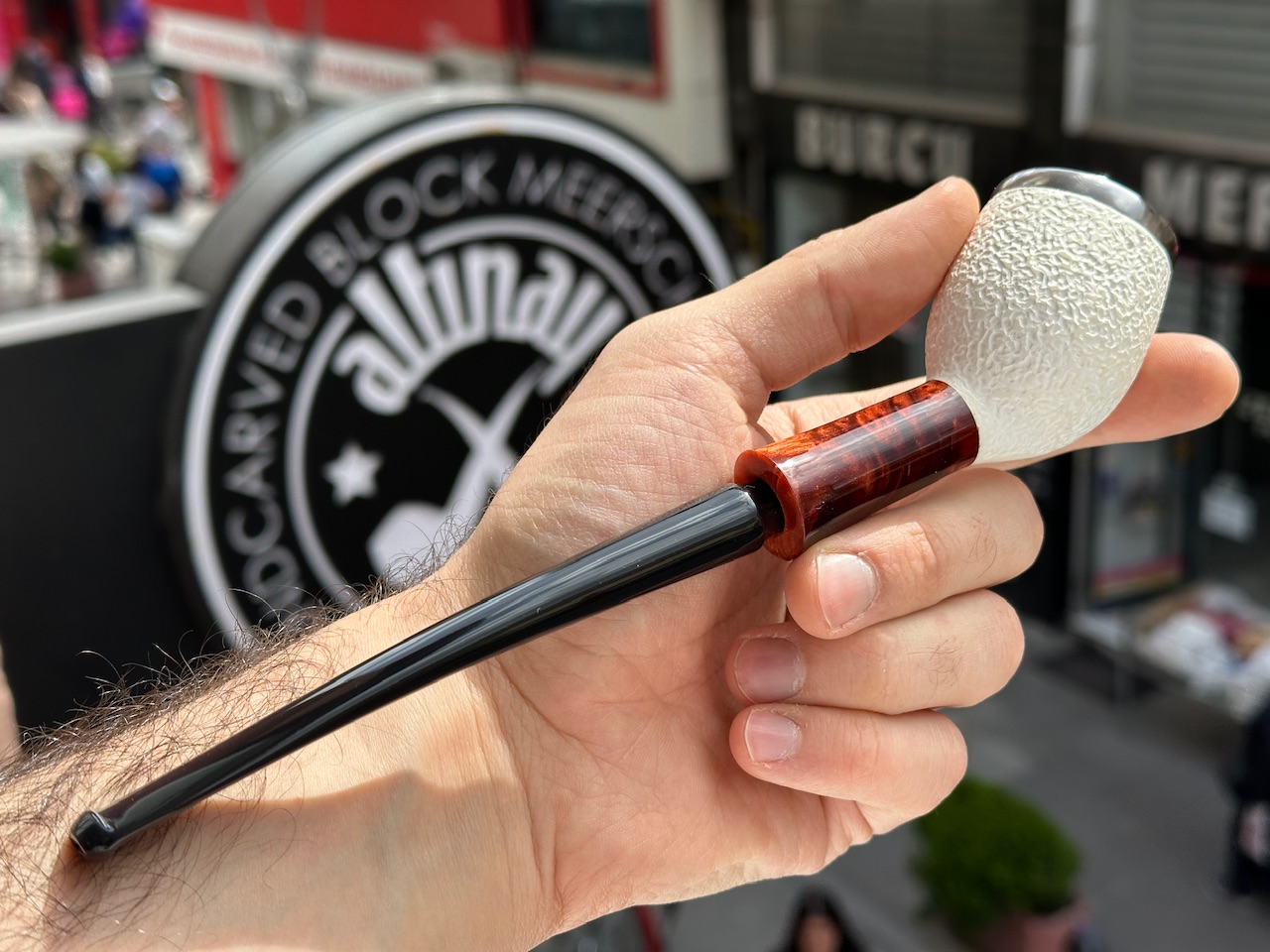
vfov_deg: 30.3
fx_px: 1761
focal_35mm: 48
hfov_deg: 39.7
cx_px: 635
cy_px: 476
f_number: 1.78
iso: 64
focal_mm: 6.86
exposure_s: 1/1433
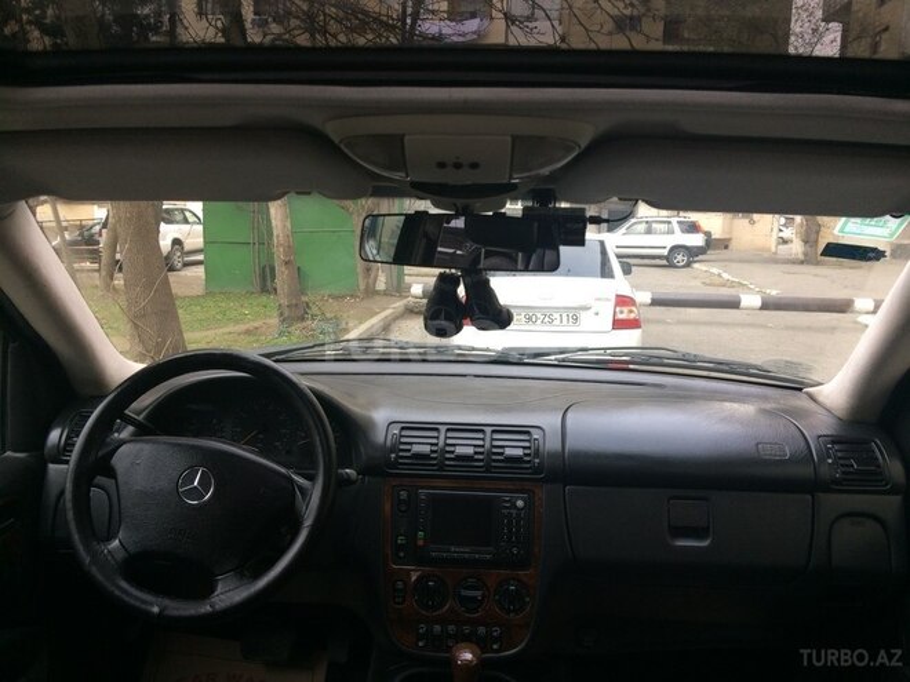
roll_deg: -1.4
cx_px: 455
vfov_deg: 48.2
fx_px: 762
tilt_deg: -8.4
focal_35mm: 29
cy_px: 341
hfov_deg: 61.7
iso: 64
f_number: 2.2
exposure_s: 1/100
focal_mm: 4.15
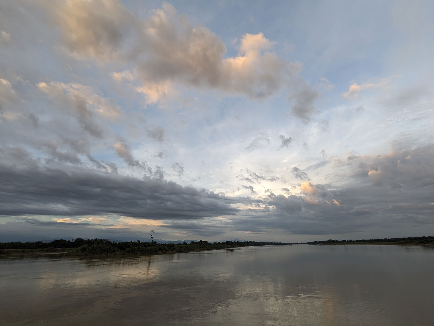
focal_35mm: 16
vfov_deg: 78.1
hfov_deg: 94.5
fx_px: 201
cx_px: 217
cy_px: 163
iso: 46
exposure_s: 1/149
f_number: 2.2
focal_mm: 2.35
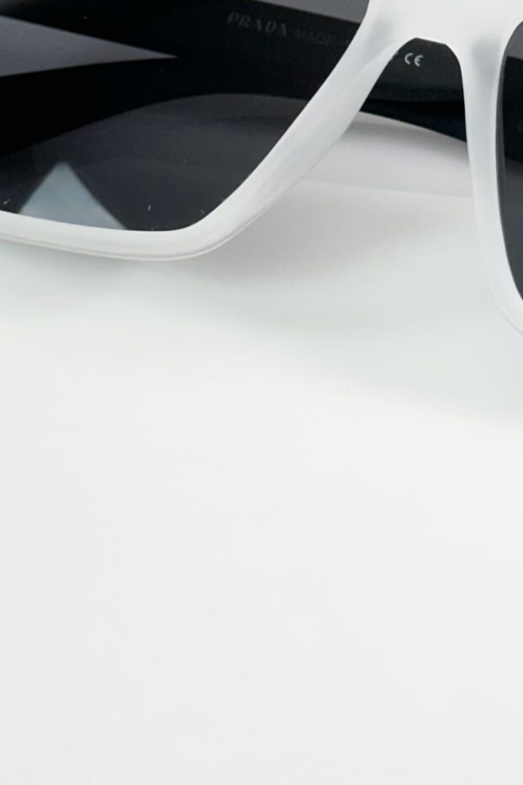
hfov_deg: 10.0
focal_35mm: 137
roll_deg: +0.6
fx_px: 2985
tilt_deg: -36.2
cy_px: 135
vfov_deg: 14.9
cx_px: 418
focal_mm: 6.86
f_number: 1.78
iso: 64
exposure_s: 1/100
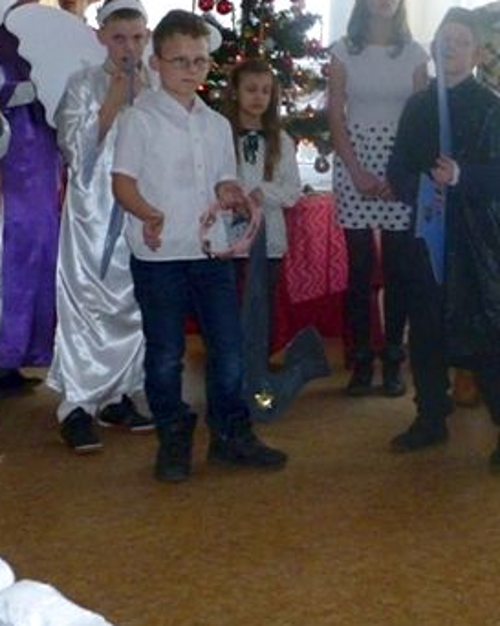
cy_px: 182
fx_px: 1111
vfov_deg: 31.1
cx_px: 454
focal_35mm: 60
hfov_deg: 24.6
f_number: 3.3
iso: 400
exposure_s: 1/60
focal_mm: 5
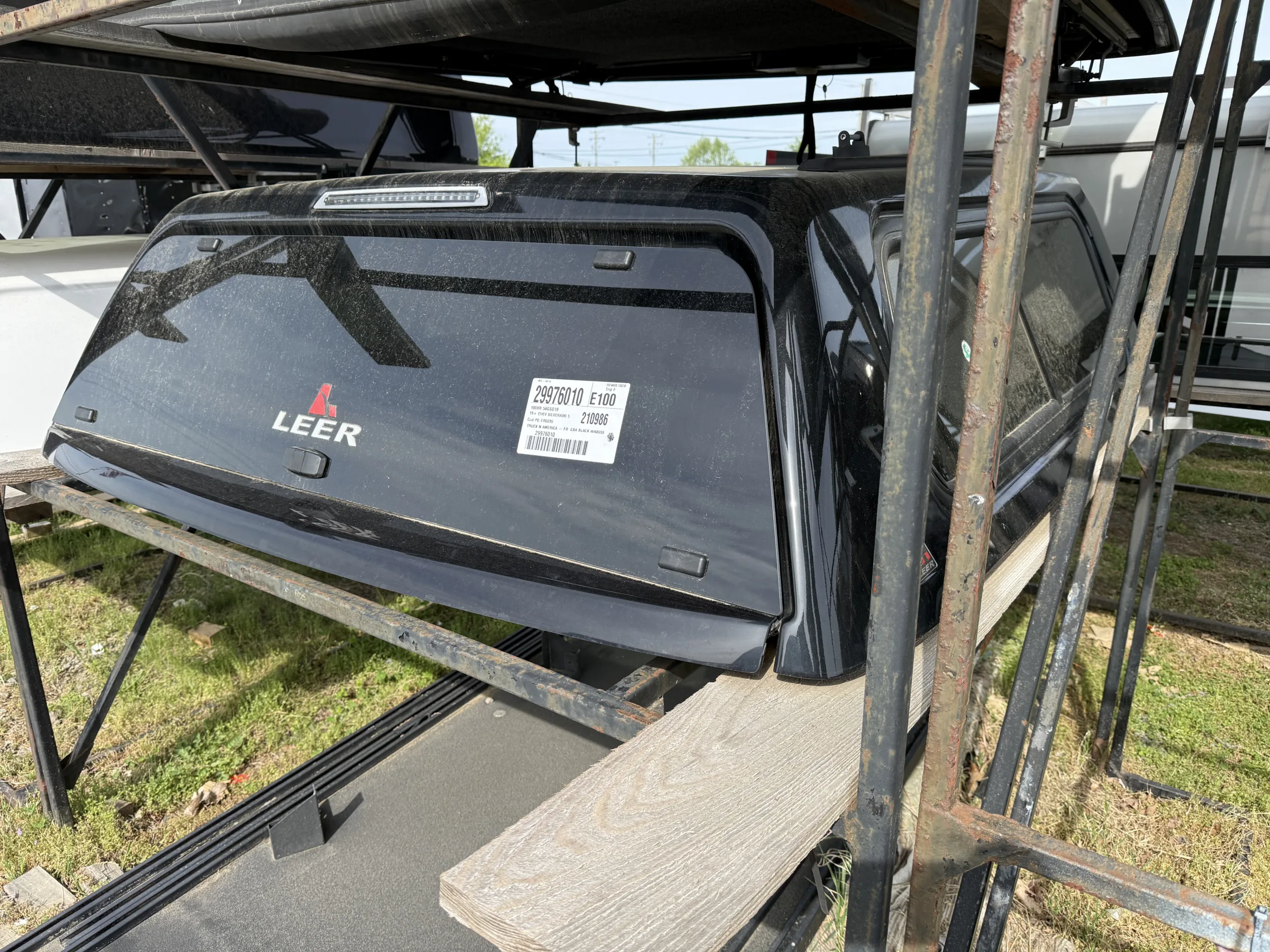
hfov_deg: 71.6
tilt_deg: -17.3
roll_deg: -0.1
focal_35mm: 24
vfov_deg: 56.8
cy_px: 476
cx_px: 635
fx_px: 881
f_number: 1.78
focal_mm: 6.76
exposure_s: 1/2445
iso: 100
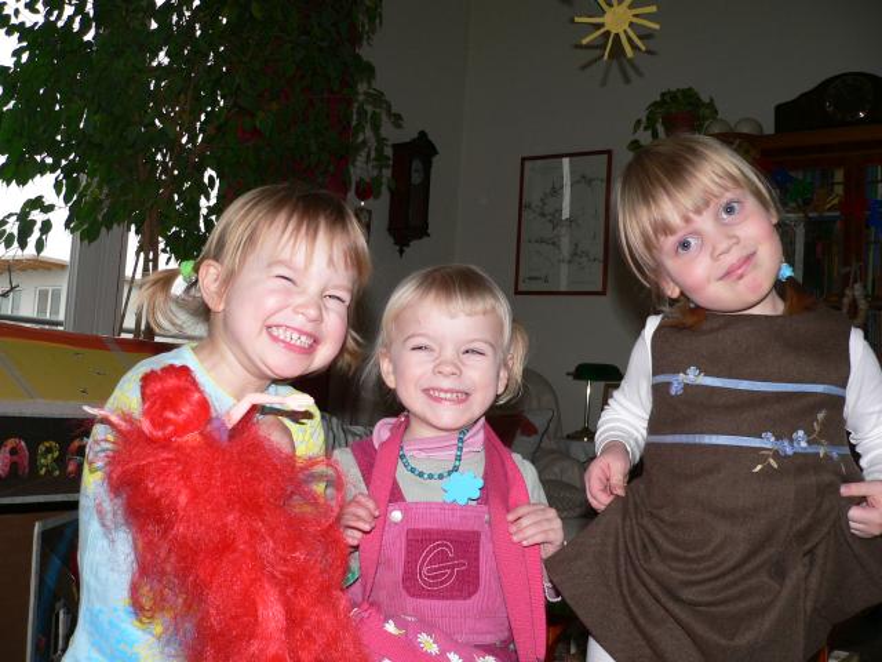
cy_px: 331
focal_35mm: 36
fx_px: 917
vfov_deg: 39.7
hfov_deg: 51.4
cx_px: 441
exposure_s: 1/250
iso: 100
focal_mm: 6
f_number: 2.8
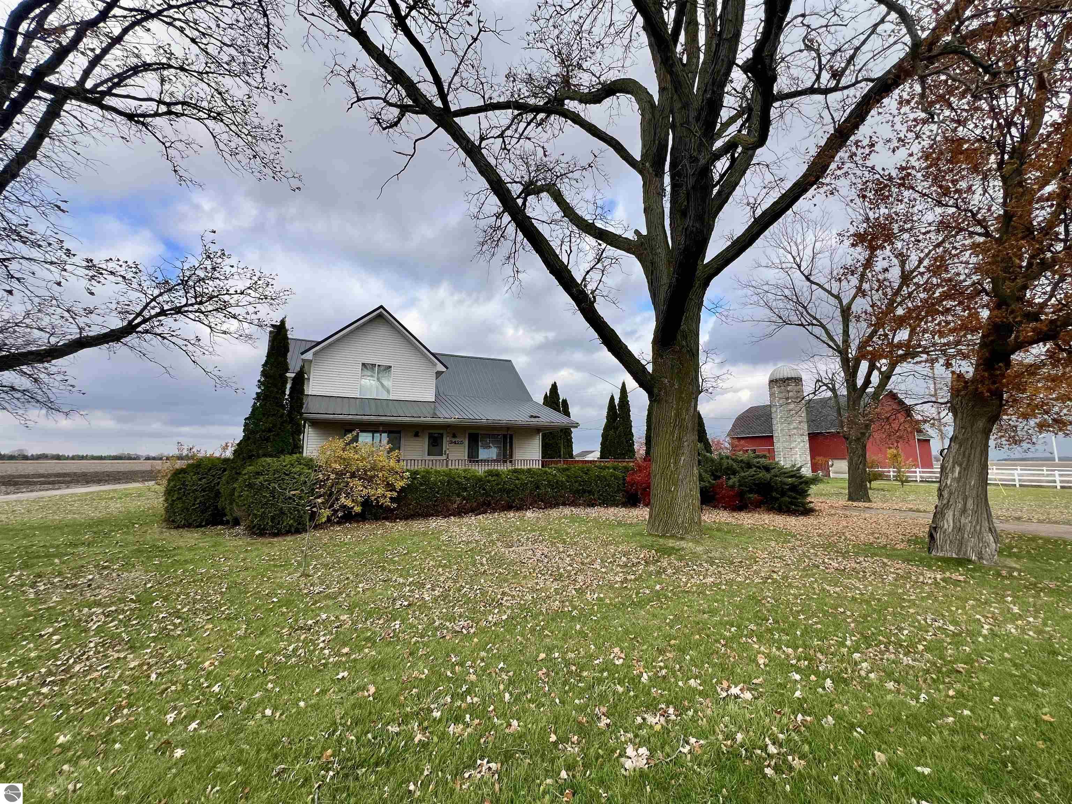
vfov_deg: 89.9
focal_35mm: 13
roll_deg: +0.0
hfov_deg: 106.2
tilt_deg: +7.4
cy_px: 402
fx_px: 403
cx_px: 536
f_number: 1.8
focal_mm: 1.57
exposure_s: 1/943
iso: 32
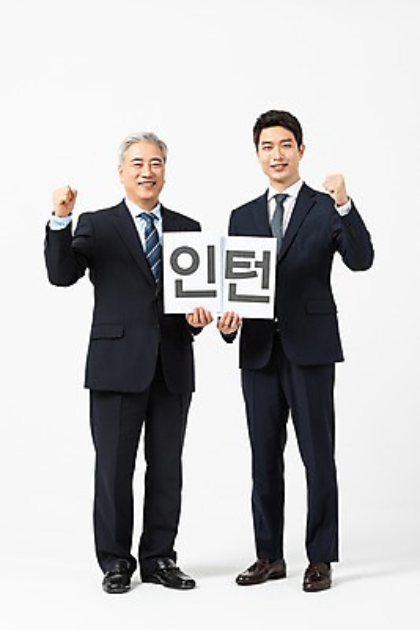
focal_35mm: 70
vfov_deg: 28.8
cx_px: 210
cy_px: 315
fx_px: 1224
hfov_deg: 19.5
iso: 100
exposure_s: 1/125
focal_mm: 70
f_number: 11
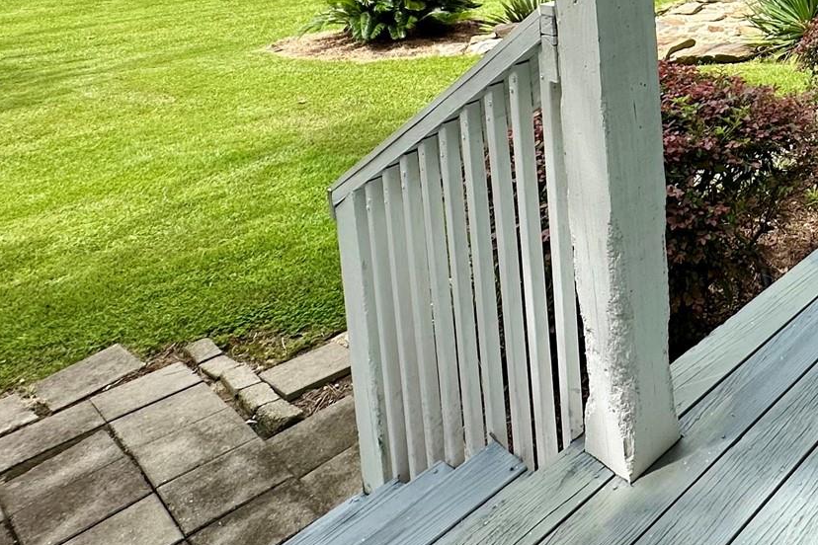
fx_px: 818
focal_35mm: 36
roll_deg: +0.7
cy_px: -114
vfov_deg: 30.9
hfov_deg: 44.4
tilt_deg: -7.0
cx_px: 835
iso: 40
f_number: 2.2
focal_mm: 2.22
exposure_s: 1/824
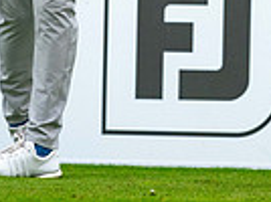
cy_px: -187
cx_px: 305
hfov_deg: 1.6
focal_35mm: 1252
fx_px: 9784
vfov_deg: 1.2
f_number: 4
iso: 1000
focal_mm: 300
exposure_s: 1/800
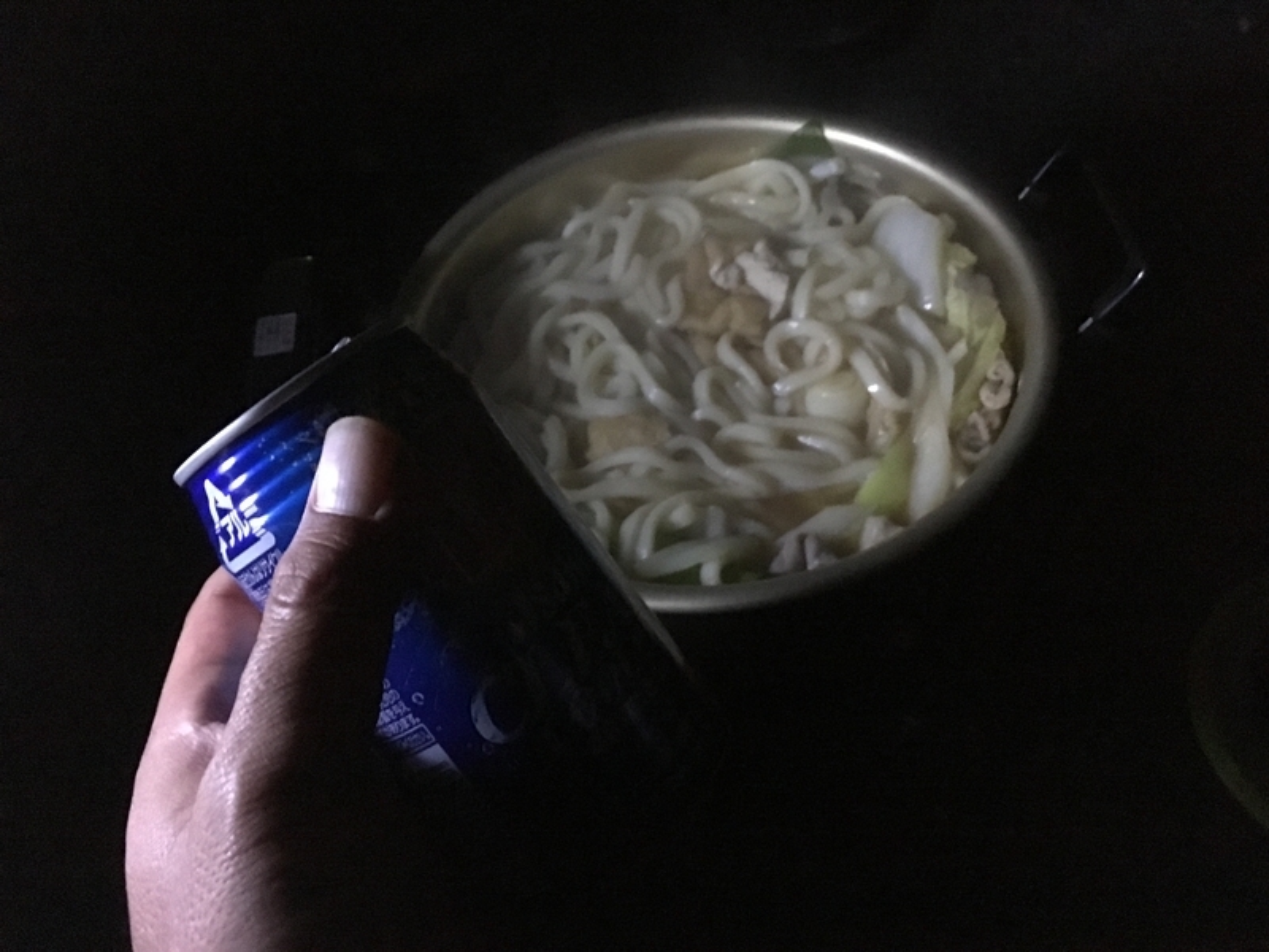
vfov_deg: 48.2
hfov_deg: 61.7
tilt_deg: -52.4
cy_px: 476
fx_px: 1063
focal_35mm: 29
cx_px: 634
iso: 2000
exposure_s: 1/15
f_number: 2.2
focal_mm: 4.15
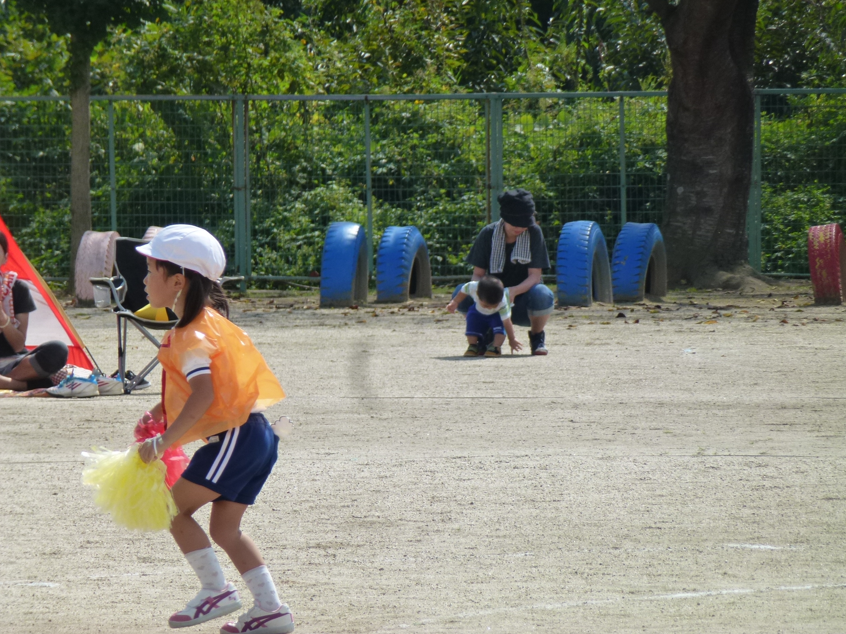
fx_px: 9629
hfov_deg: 5.0
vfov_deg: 3.8
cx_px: 431
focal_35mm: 394
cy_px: 315
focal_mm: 68.8
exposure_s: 1/500
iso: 160
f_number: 5.9
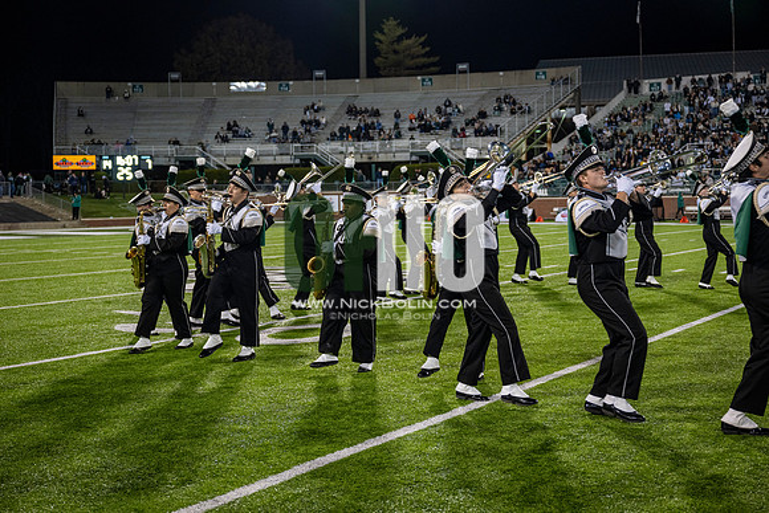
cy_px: 256
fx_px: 961
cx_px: 384
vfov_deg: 29.9
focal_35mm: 45
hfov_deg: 43.6
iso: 1250
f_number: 3.2
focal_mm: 45
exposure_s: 1/500
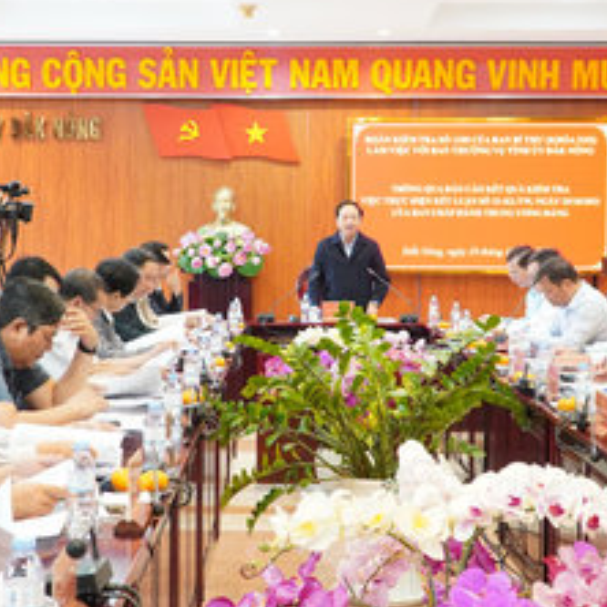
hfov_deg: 26.5
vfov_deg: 26.5
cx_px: 262
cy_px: 342
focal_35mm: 65
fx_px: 1290
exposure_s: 1/25
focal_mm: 21
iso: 1250
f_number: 5
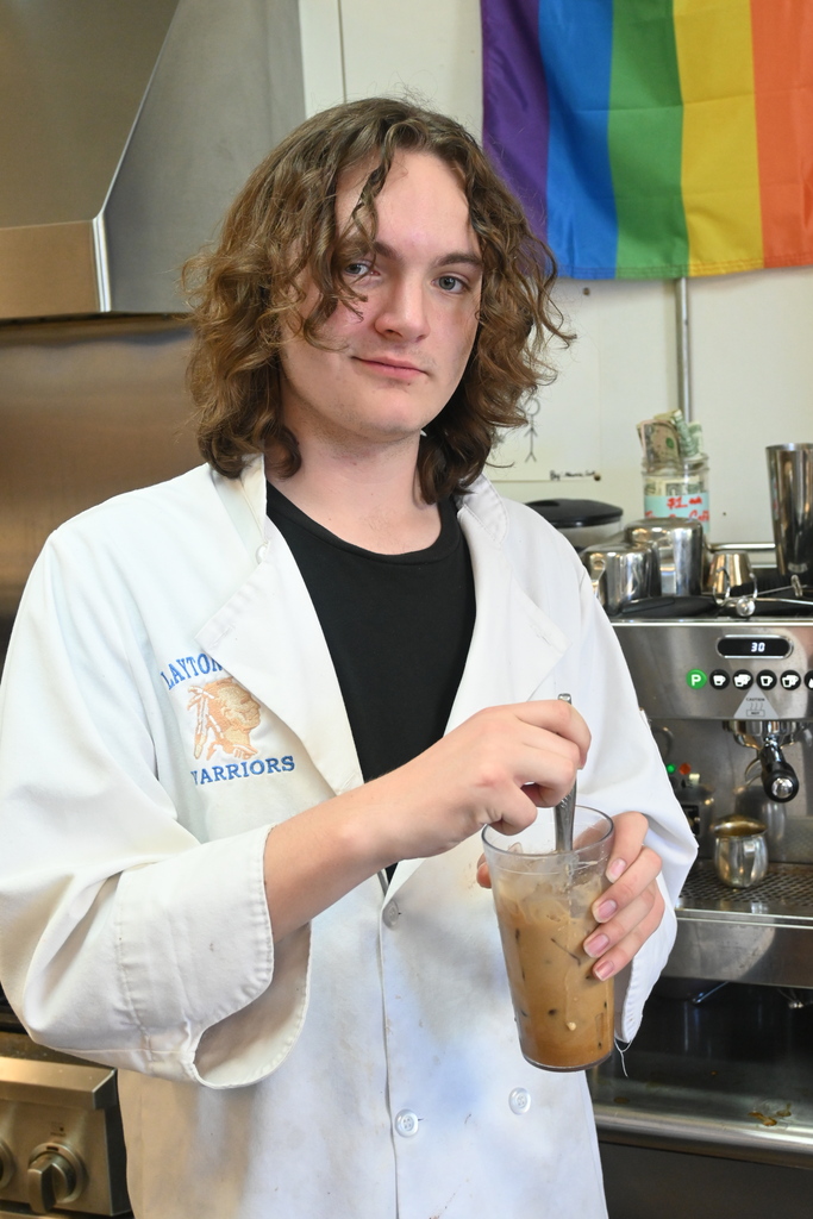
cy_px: 610
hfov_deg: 29.9
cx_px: 406
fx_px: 1524
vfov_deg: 43.6
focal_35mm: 45
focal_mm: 30
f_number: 4.8
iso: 2000
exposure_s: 1/125
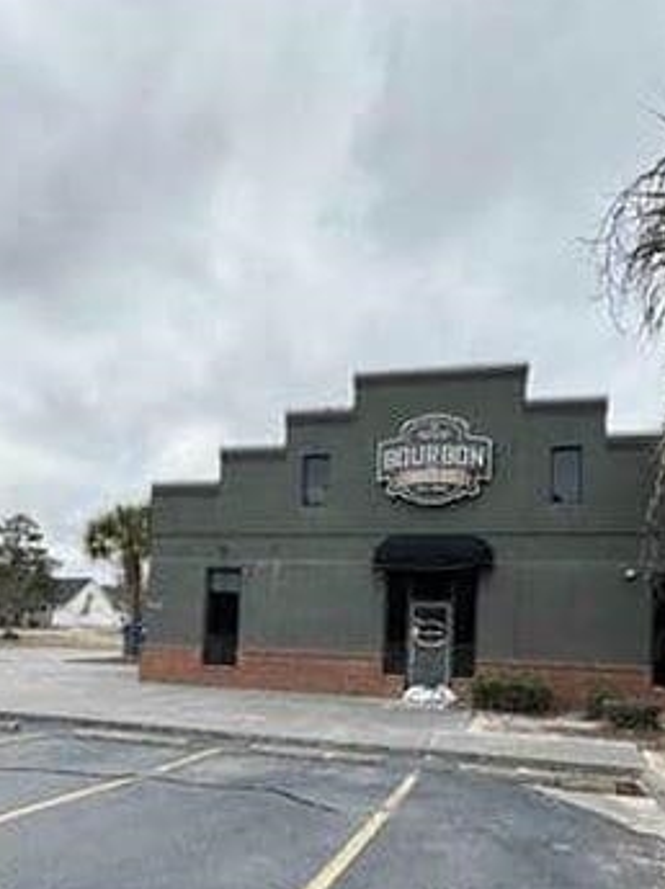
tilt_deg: +3.2
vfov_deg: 65.2
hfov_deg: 53.0
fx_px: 667
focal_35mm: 26
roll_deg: -2.4
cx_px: 348
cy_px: 608
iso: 64
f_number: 2.2
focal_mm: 2.22
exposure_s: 1/587
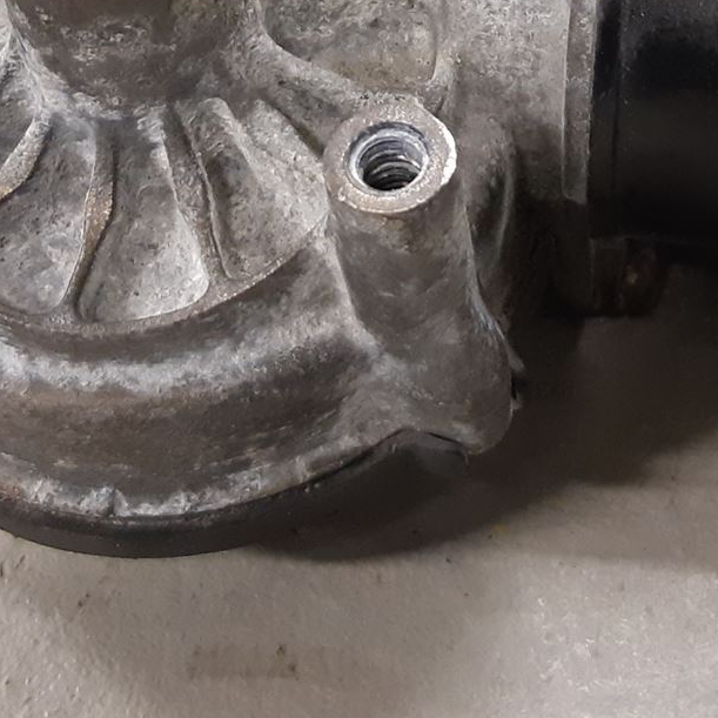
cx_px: 548
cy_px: 24
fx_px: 1807
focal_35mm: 77
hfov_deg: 22.2
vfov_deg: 21.8
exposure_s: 1/50
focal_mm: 3.93
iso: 250
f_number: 1.7
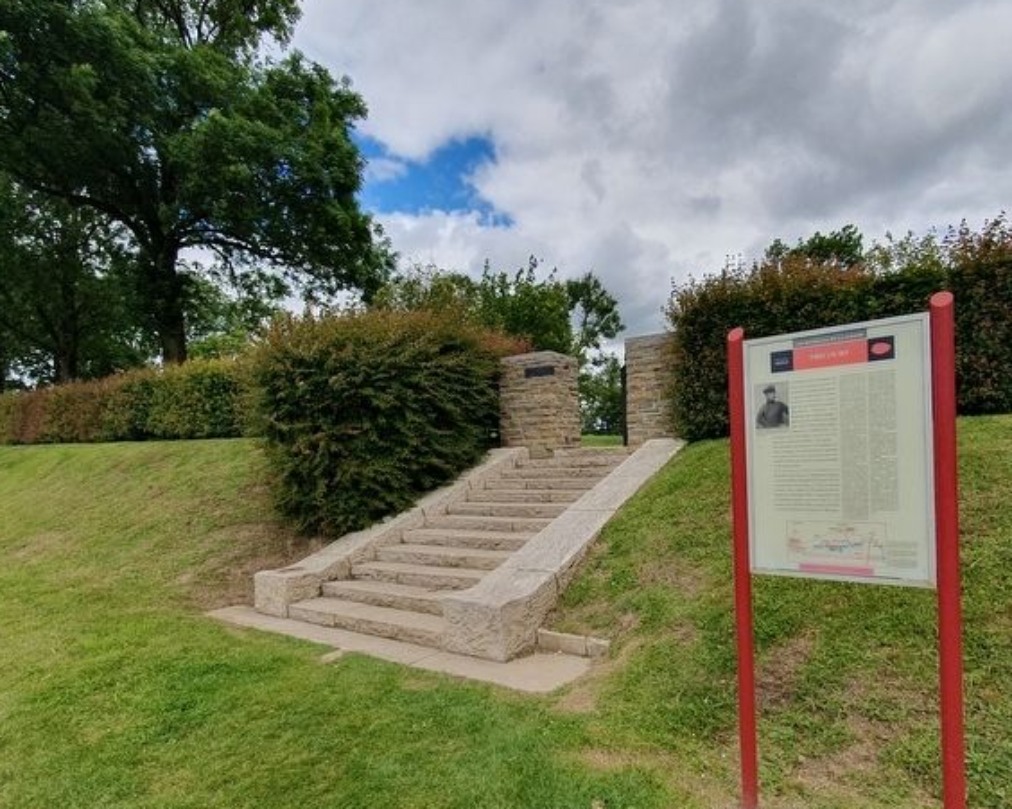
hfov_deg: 86.2
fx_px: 539
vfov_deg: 73.5
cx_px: 553
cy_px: 456
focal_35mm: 18
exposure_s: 1/1044
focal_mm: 1.8
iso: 50
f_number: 2.2
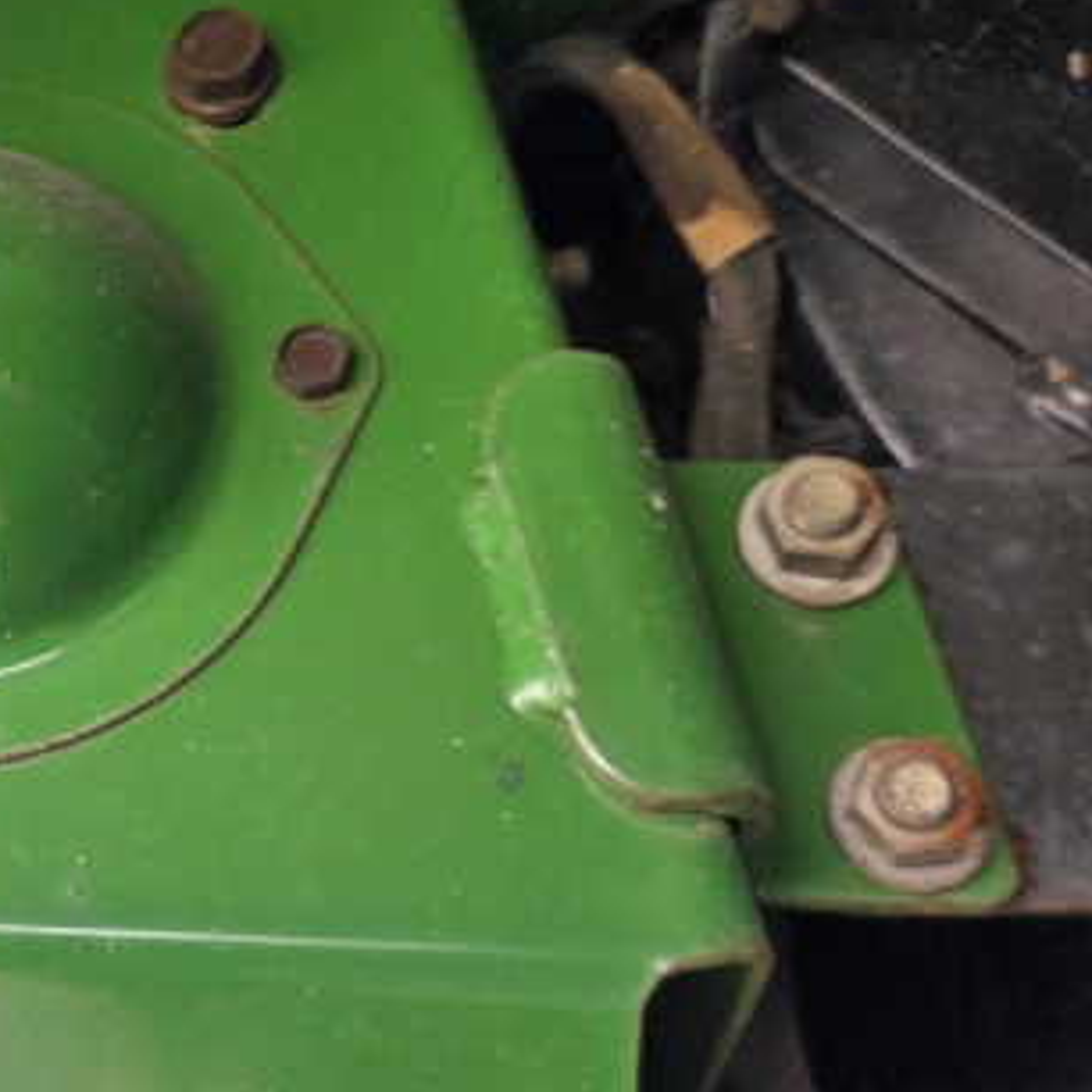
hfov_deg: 23.2
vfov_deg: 25.3
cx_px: -218
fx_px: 2427
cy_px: 467
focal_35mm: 68
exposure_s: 1/359
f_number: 1.7
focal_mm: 6.3
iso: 50
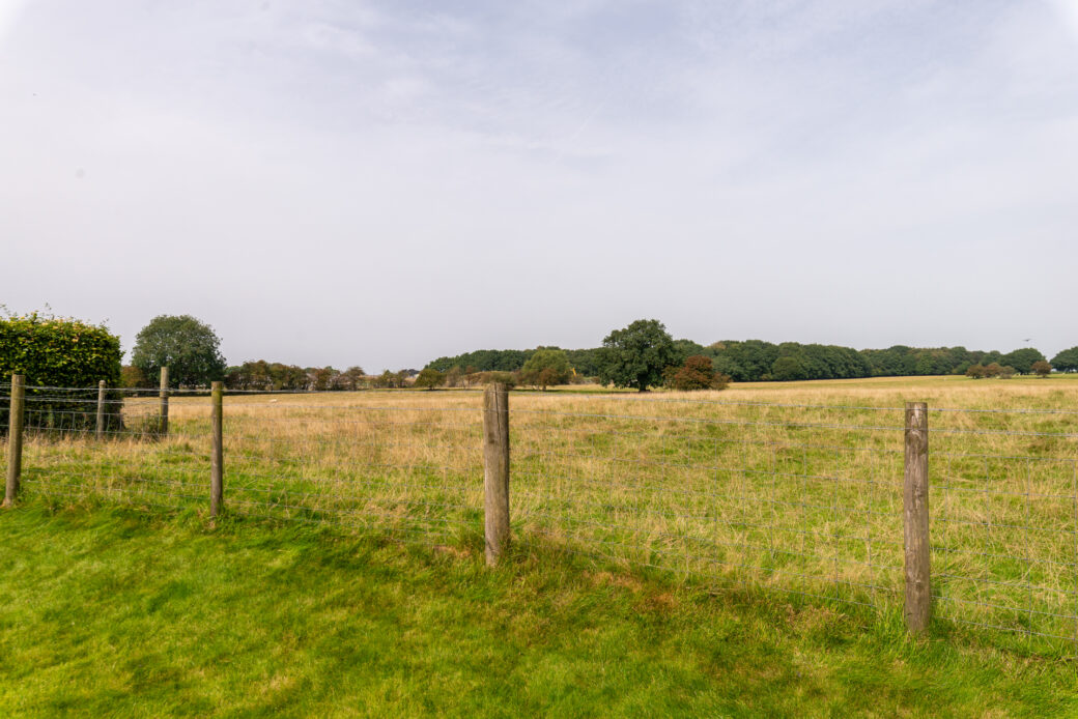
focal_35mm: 24
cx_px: 539
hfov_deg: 73.7
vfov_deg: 53.2
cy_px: 360
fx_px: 719
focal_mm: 24
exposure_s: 1/1000
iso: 320
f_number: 8
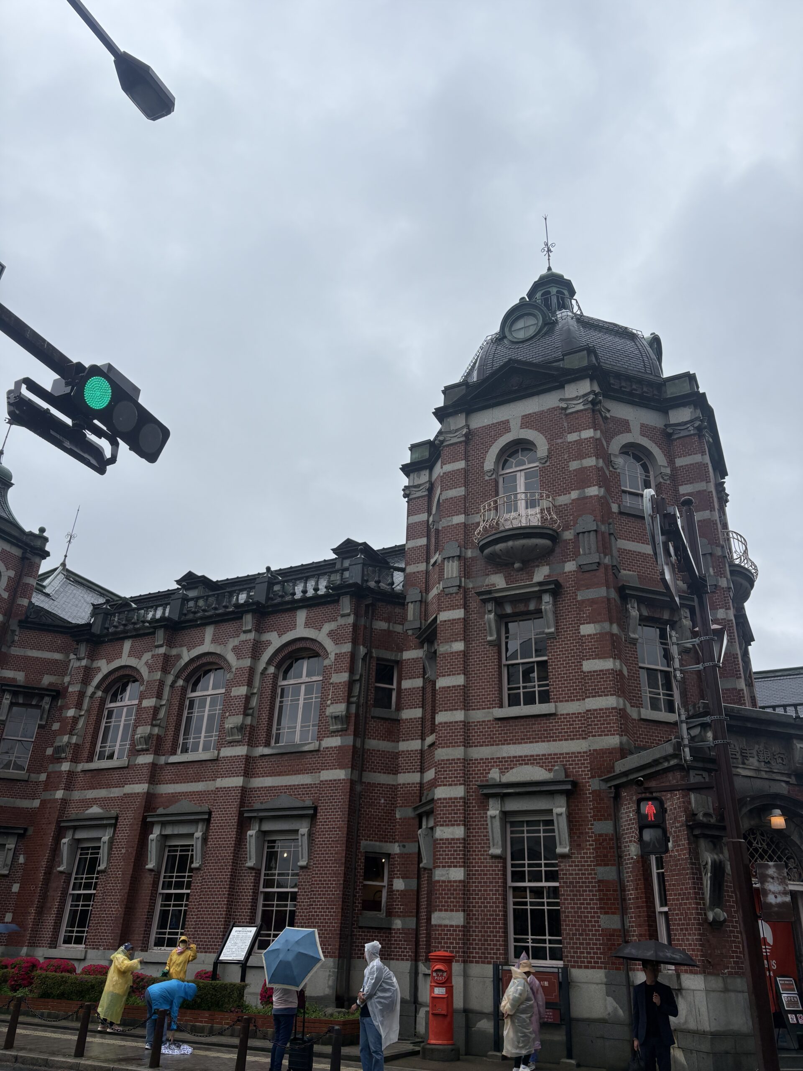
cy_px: 536
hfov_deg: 53.1
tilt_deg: +27.0
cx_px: 402
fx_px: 804
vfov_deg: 67.3
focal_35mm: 26
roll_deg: -2.6
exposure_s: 1/1667
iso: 50
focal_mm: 5.96
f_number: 1.6
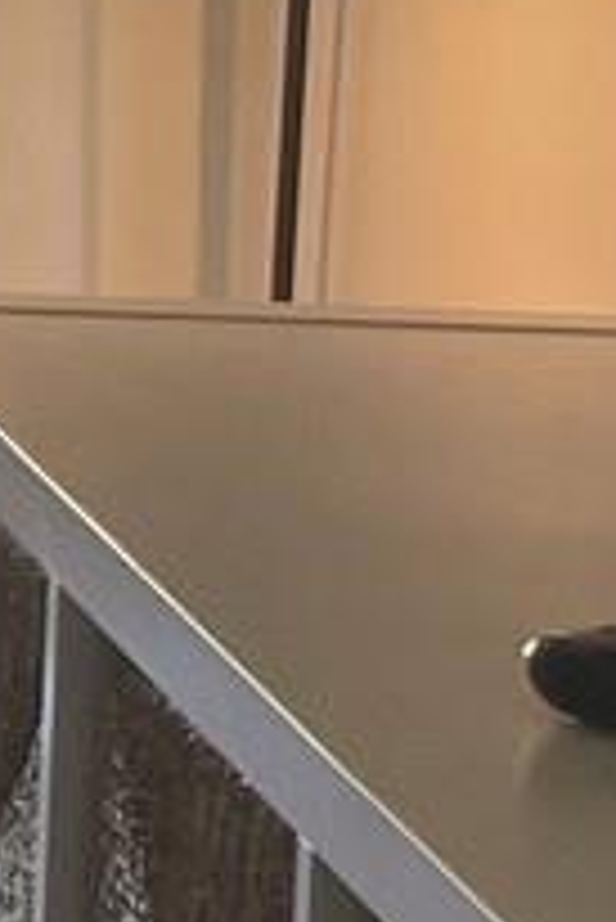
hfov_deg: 5.2
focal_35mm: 211
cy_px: -171
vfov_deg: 9.6
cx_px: -2437
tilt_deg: -6.7
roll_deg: -0.5
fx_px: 5406
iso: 80
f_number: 1.6
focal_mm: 4.2
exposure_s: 1/60
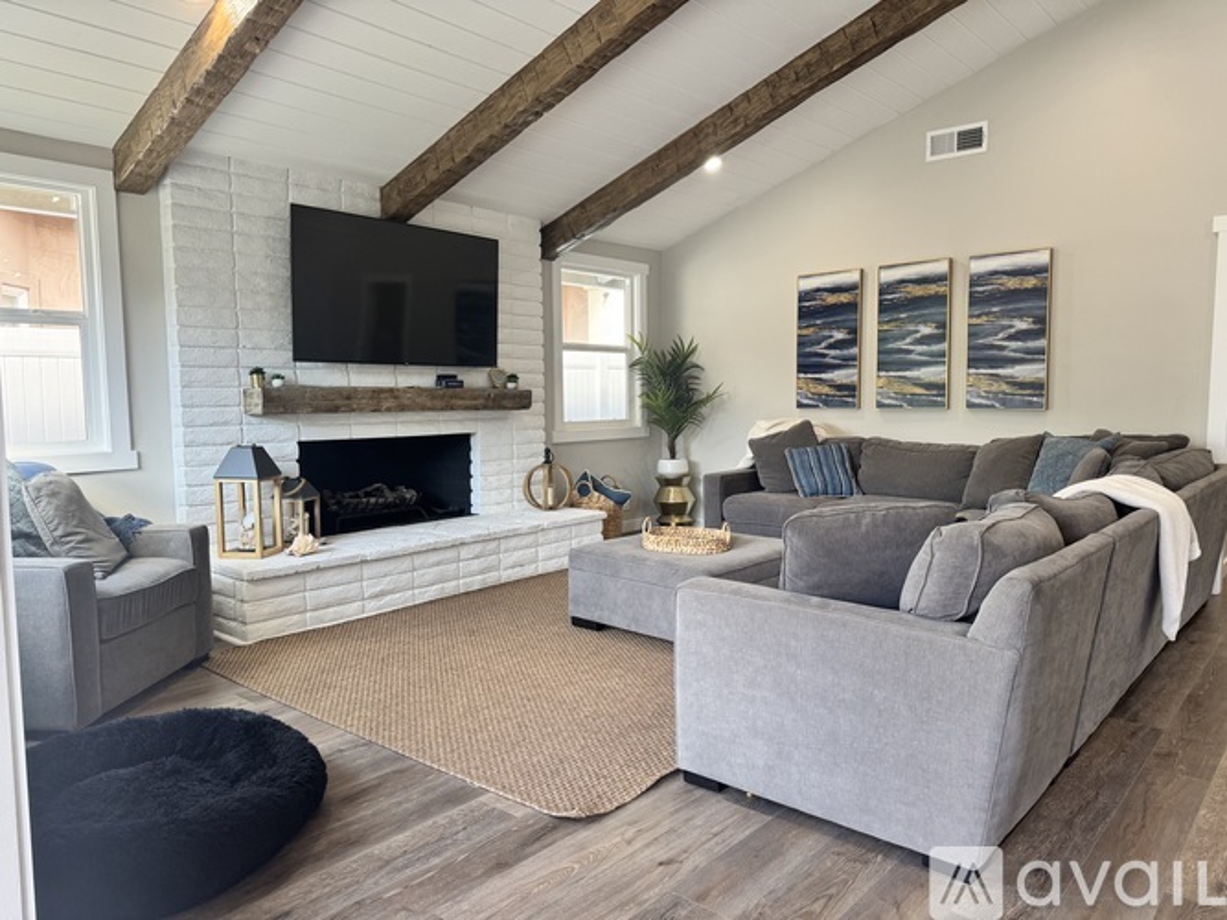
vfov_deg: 56.8
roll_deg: +0.5
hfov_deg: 71.6
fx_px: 851
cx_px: 614
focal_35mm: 24
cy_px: 460
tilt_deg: -5.1
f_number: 1.78
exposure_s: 1/120
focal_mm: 6.76
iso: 125
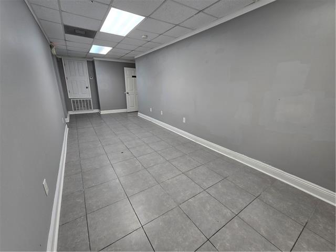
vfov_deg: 89.9
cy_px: 126
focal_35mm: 13
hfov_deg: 106.2
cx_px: 168
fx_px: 126
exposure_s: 1/60
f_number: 2.2
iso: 100
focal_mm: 2.2
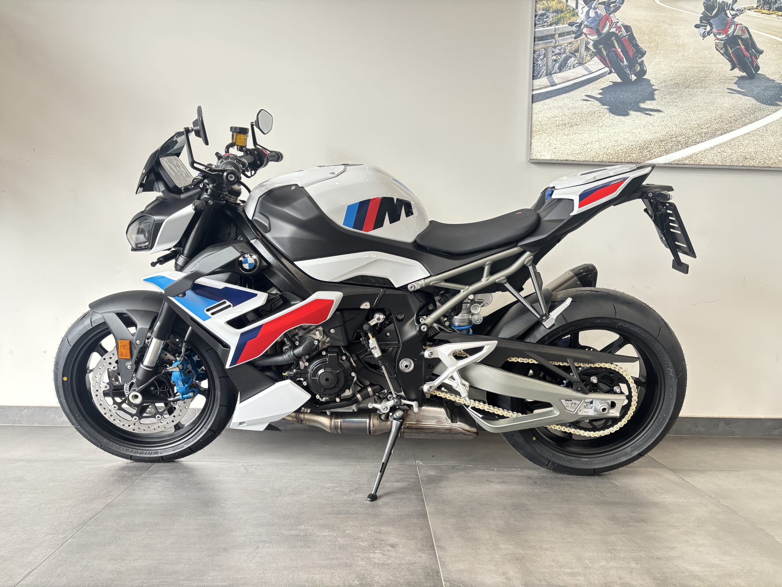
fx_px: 587
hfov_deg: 67.3
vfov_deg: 53.1
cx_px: 391
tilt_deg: -2.5
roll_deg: -1.5
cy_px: 294
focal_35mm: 26
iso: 125
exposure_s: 1/101
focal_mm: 5.96
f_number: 1.6
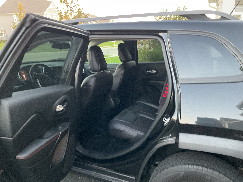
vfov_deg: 48.2
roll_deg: -1.5
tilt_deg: -13.7
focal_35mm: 29
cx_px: 122
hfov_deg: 61.7
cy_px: 91
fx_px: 204
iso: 250
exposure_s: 1/30
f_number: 1.8
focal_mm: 3
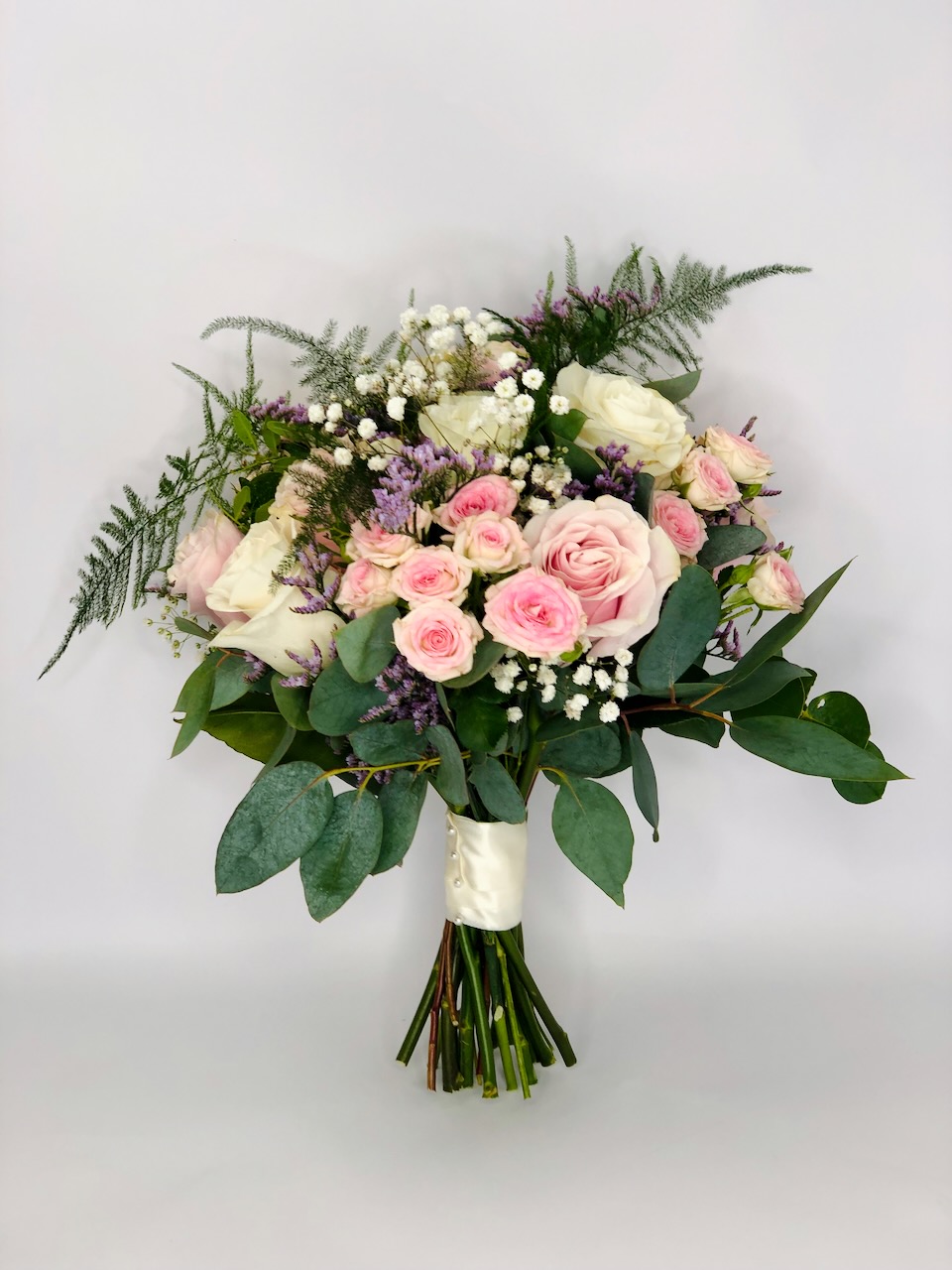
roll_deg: +0.4
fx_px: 1907
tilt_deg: -15.9
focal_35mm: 52
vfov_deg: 36.8
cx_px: 476
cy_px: 635
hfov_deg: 28.0
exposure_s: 1/100
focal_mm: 6
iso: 25
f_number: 2.4
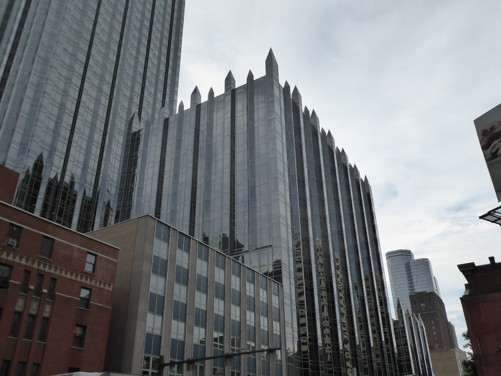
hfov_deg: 56.8
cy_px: 188
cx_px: 250
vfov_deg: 44.2
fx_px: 463
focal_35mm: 32
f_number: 4.5
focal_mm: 5.4
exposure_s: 1/800
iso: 160
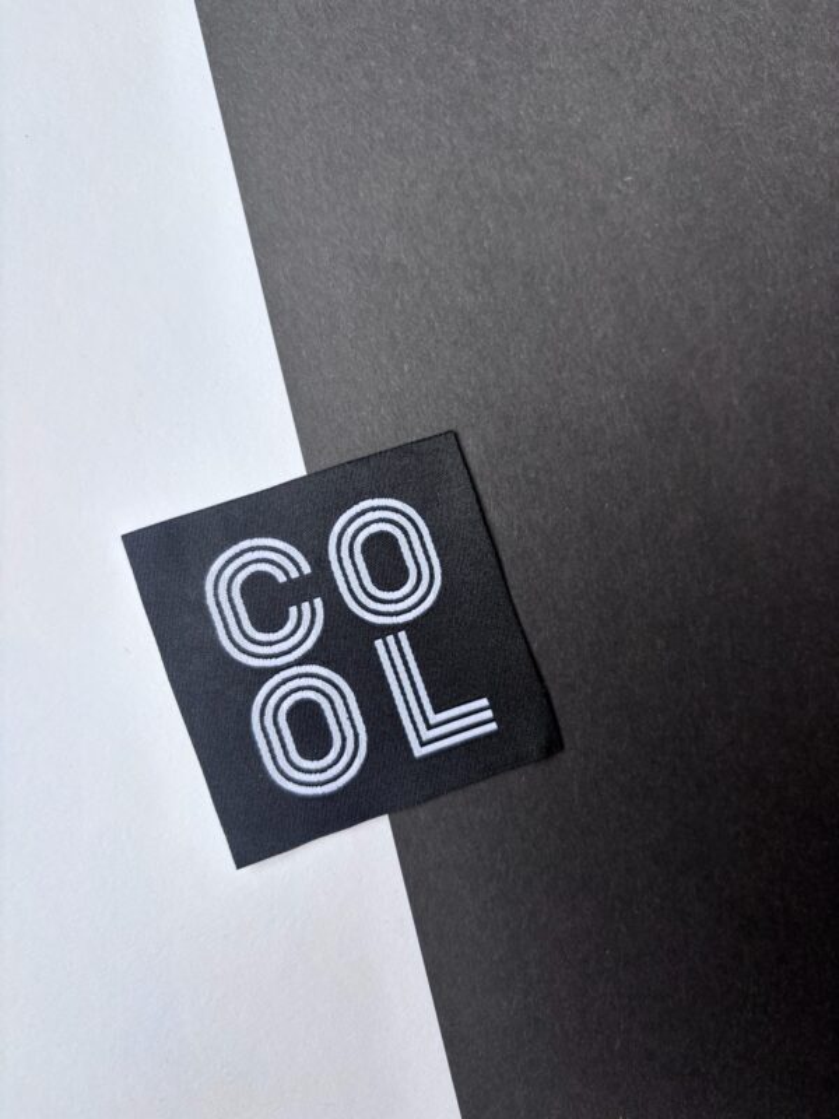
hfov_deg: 53.1
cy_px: 560
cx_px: 420
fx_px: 840
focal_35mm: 26
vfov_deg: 67.3
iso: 50
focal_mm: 5.96
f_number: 1.6
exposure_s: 1/121
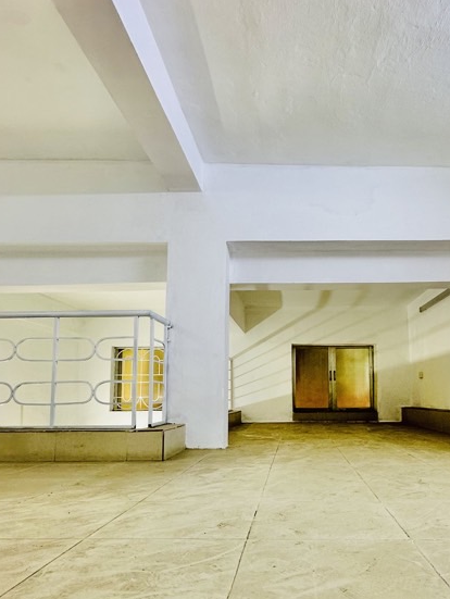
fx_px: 450
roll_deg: -0.8
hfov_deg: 52.5
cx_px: 286
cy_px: 345
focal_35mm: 26
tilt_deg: +7.0
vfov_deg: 66.9
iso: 125
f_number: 2.2
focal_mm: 2.22
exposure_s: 1/100
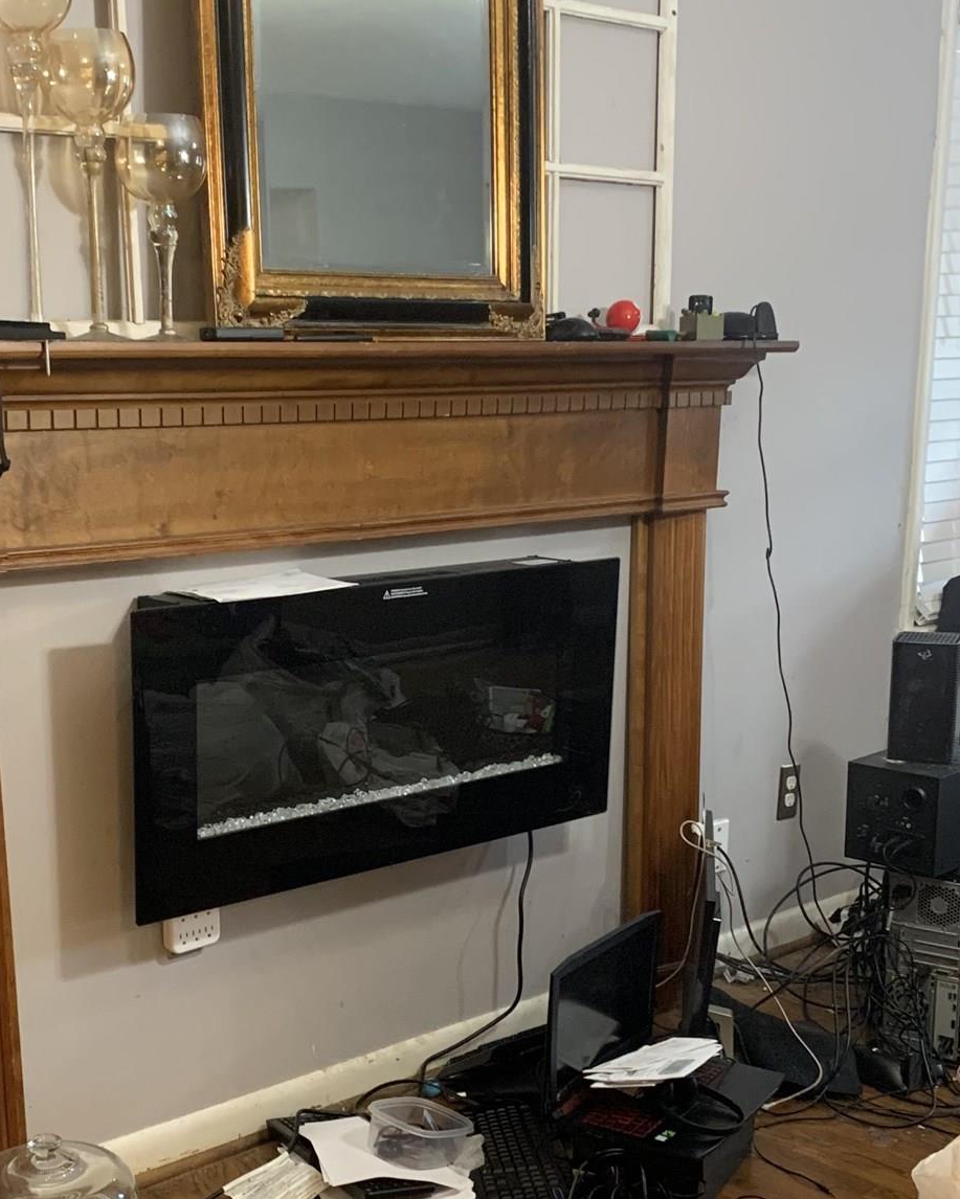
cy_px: 765
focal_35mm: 51
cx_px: 355
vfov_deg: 36.4
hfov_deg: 29.6
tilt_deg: -14.2
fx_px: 1811
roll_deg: -0.6
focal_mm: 4.25
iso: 400
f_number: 1.8
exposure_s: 1/60
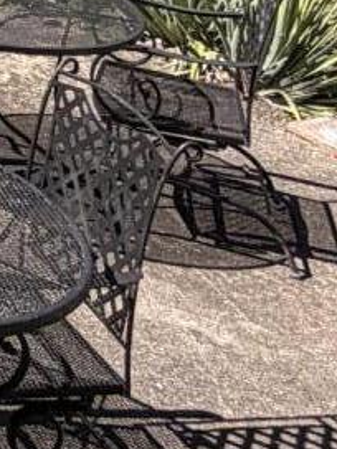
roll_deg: -2.2
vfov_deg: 14.6
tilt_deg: +2.6
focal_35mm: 103
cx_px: -639
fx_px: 1337
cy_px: -527
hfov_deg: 10.6
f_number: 2.2
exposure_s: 1/770
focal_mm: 2.22
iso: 32
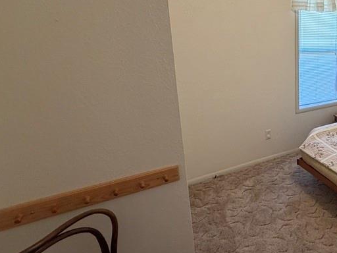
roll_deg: -2.0
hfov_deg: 52.6
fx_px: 273
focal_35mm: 28
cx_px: 324
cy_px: 101
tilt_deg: -14.3
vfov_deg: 49.4
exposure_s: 1/60
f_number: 2.2
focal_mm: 2.22
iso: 250
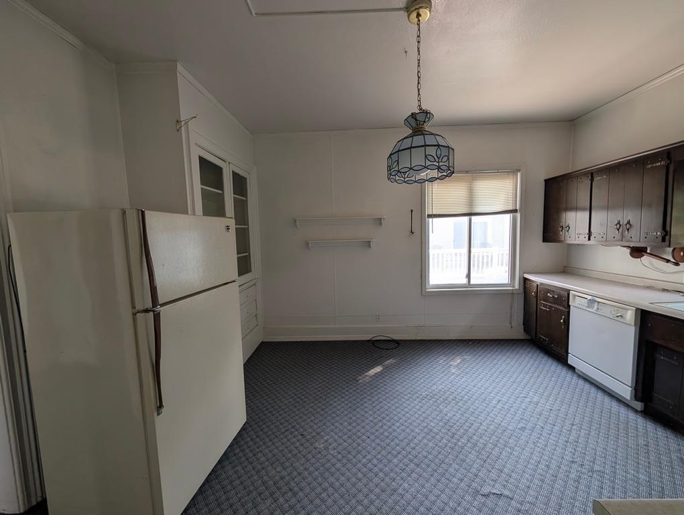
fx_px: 237
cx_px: 342
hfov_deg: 110.5
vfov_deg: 94.6
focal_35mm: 12
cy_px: 258
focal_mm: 2.02
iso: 66
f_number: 1.7
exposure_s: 1/90.6
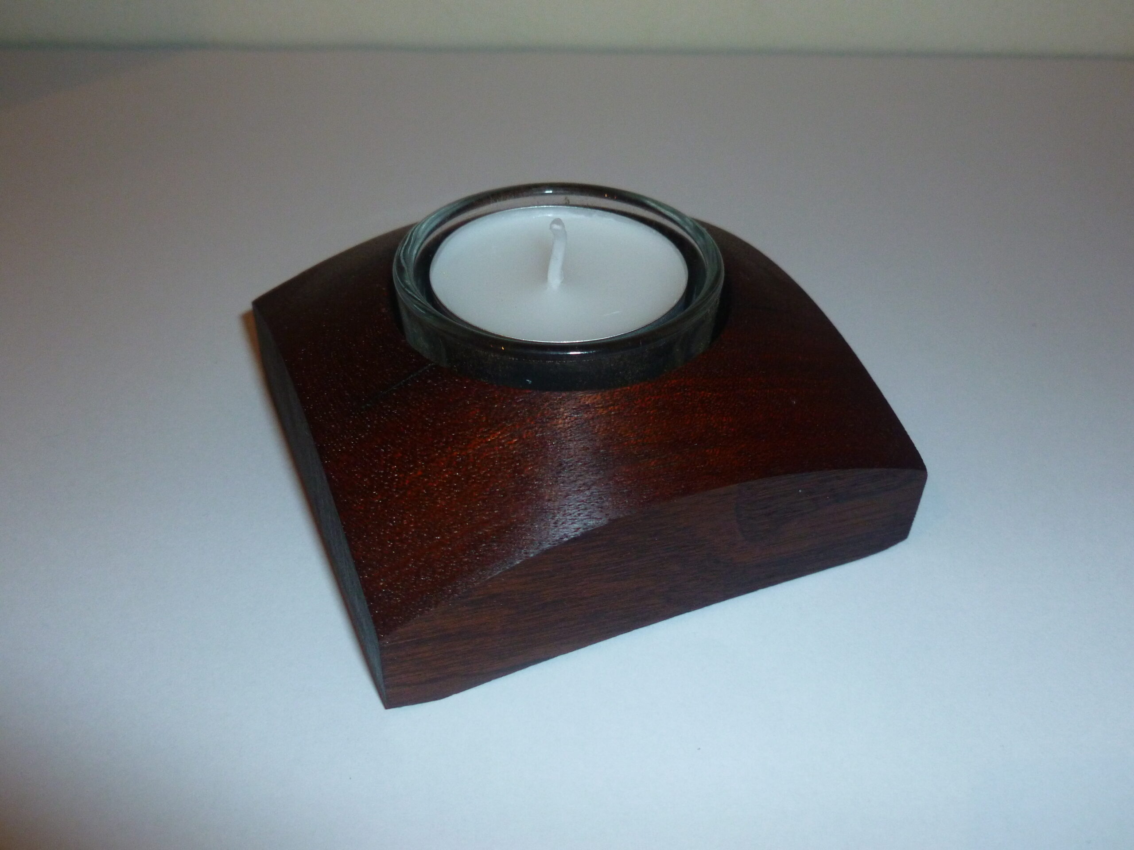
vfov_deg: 44.2
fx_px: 1048
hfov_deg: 56.8
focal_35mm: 32
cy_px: 425
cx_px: 567
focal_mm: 5.7
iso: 200
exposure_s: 1/60
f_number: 3.5
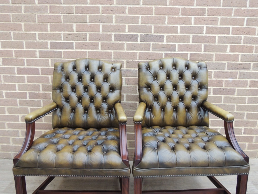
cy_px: 97
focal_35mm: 30
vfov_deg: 46.8
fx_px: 224
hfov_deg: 60.0
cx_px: 129
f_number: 3.1
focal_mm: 5.3
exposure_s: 1/160
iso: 400
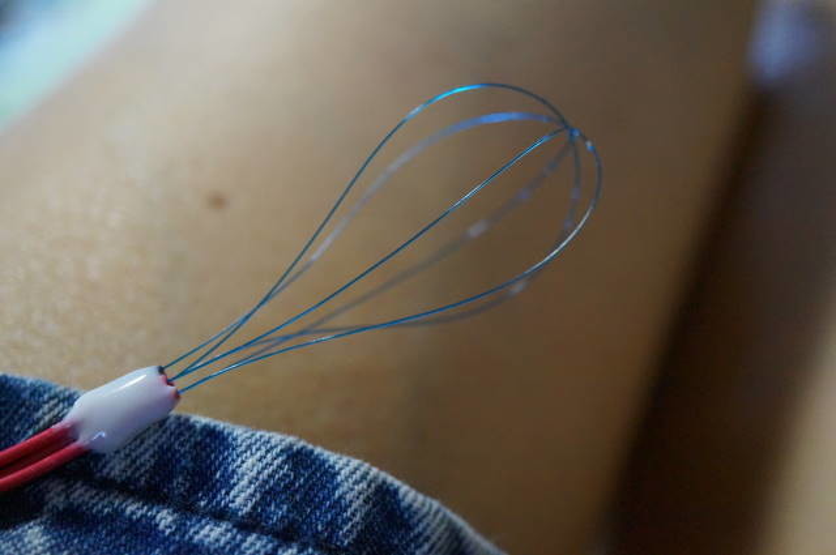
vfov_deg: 29.8
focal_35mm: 45
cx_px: 418
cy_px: 278
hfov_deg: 43.7
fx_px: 1044
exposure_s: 1/125
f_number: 3.5
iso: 3200
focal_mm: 30
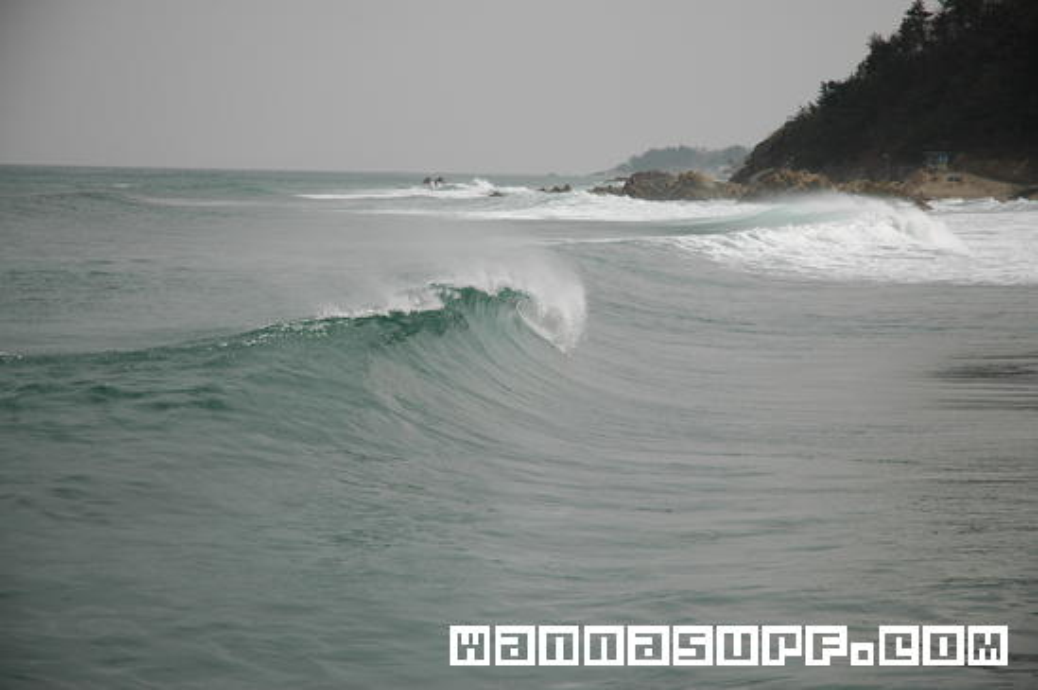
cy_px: 345
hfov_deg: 19.5
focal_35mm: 105
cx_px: 519
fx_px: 3025
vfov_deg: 13.0
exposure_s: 1/2000
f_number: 4.5
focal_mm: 70
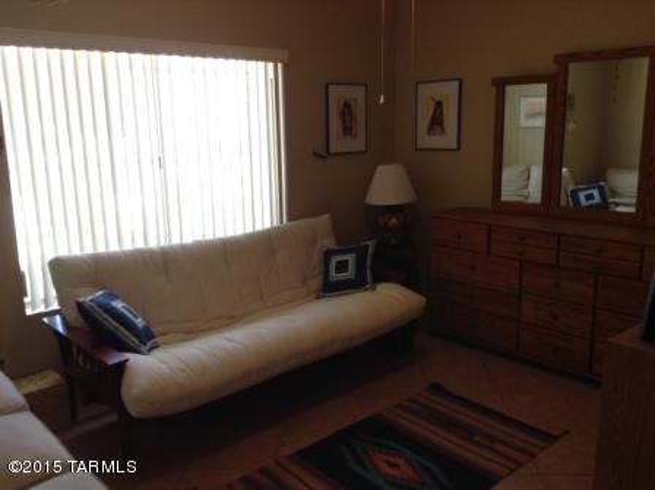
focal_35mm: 33
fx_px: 624
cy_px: 245
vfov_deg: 42.9
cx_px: 328
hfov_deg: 55.4
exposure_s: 1/24
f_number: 2.4
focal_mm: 3.3
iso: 40
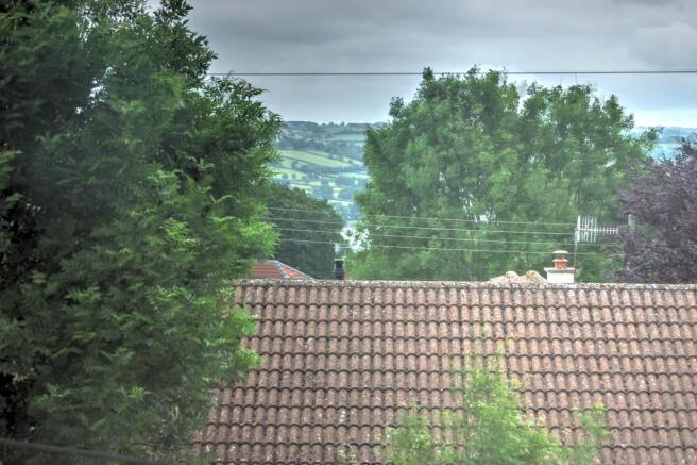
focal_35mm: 82
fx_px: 1597
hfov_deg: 24.6
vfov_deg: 16.5
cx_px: 348
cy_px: 232
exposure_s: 1/100
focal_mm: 55
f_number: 5.6
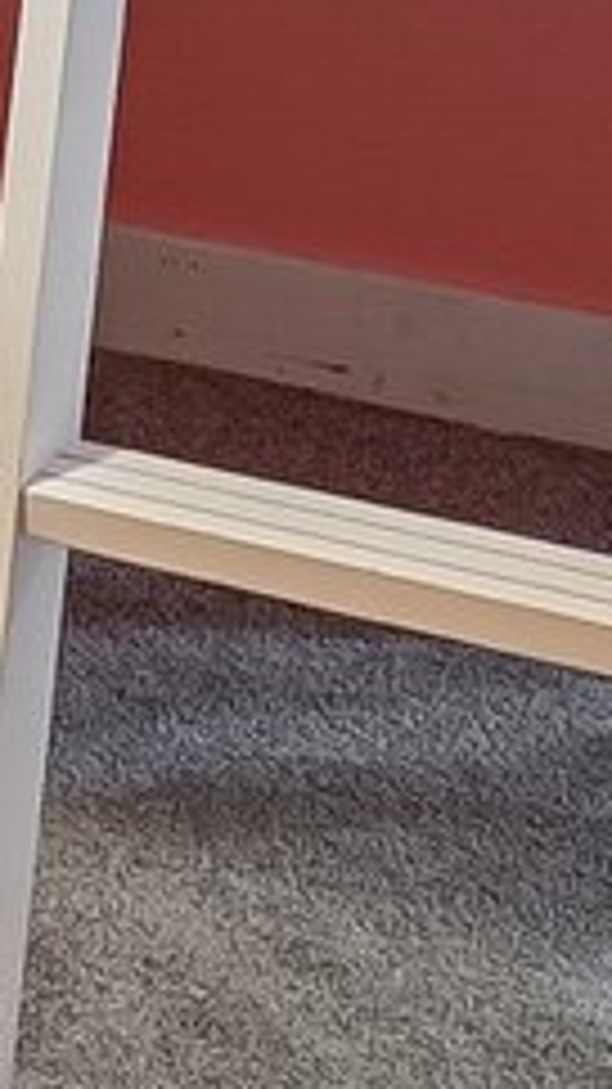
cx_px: -1156
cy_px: -1370
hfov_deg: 7.6
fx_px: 4099
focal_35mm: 142
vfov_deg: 12.5
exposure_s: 1/6
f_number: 8
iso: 400
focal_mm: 16
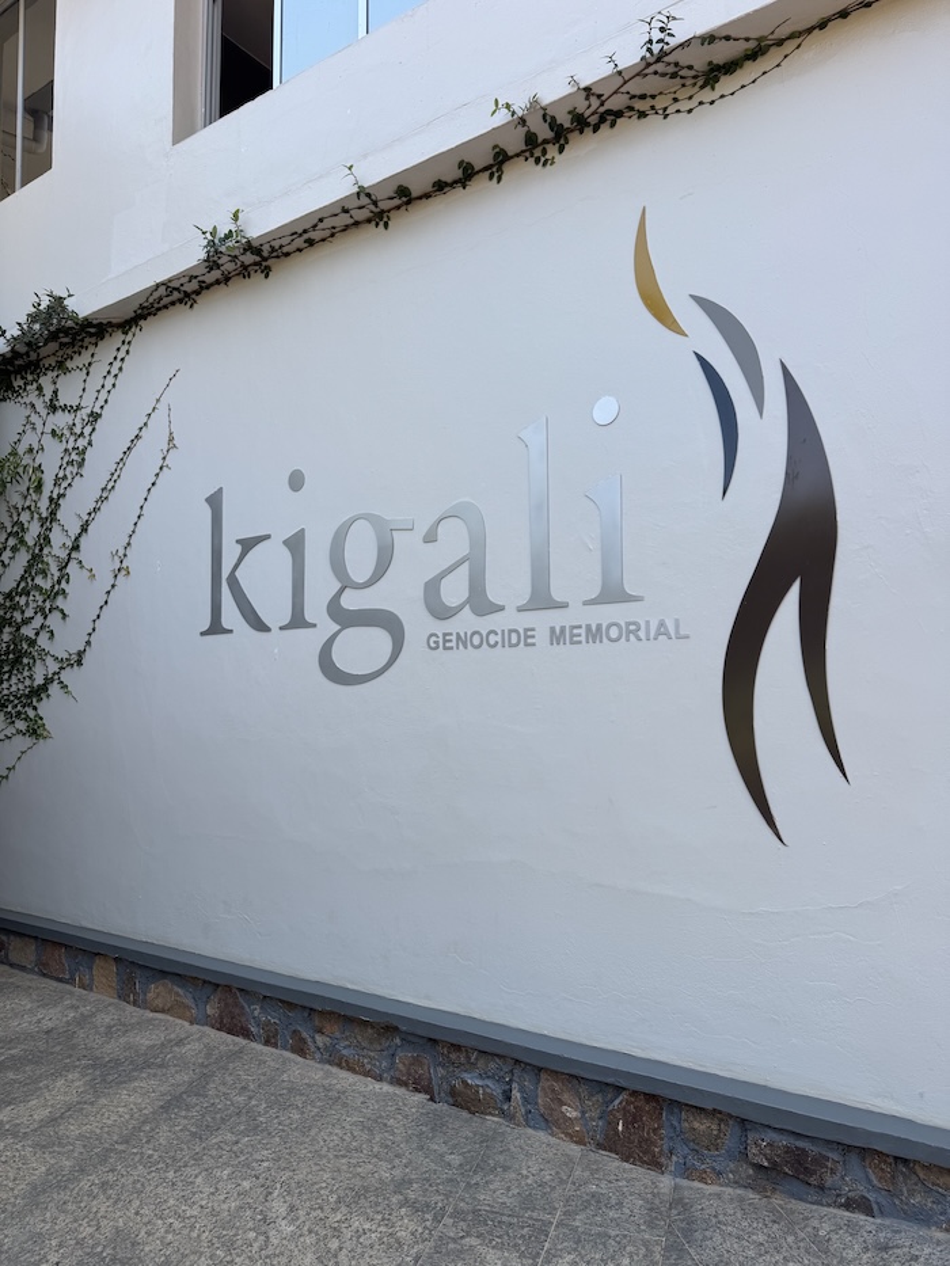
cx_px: 475
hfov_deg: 56.8
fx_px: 878
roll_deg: +1.2
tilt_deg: +4.4
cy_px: 633
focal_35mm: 24
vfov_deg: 71.6
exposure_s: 1/912
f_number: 1.78
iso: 80
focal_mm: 6.76
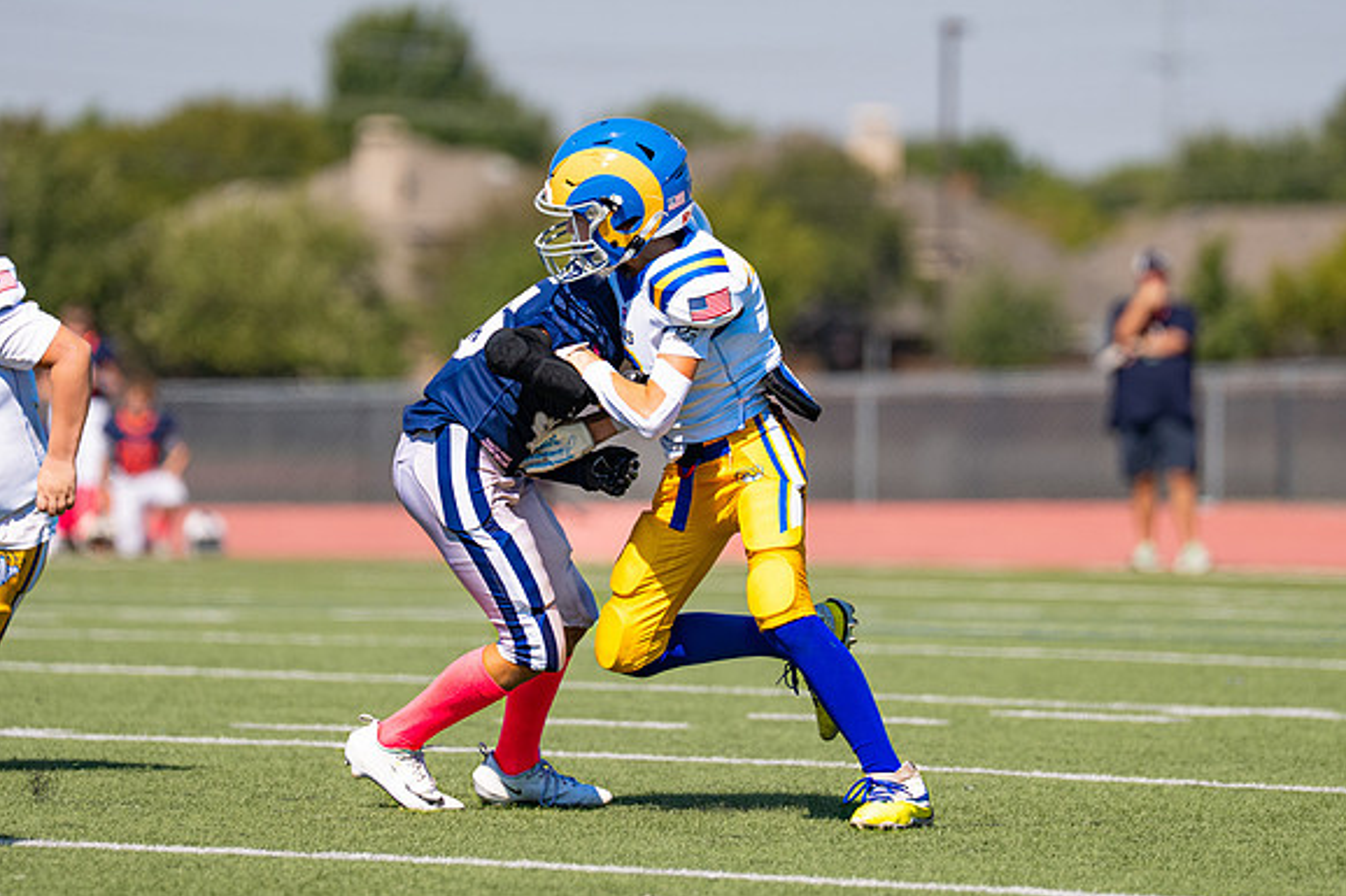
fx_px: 12670
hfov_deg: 6.1
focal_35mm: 339
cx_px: 613
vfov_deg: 4.1
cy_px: 308
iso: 125
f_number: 2.8
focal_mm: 200
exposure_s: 1/3200
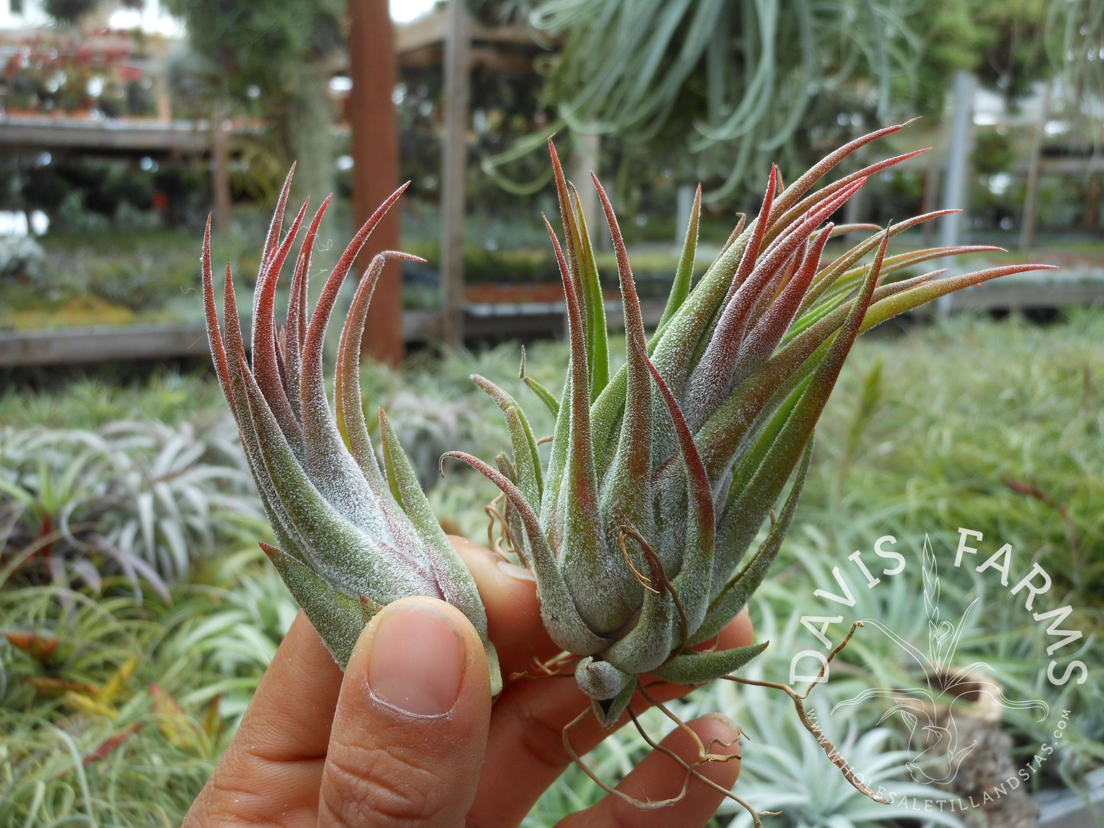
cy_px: 414
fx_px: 1052
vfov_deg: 42.9
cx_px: 552
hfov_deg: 55.4
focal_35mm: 33
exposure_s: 1/125
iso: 80
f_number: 4
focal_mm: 5.9
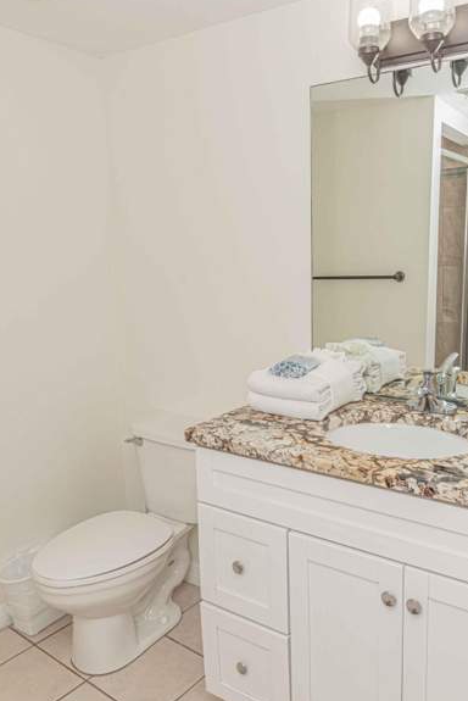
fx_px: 584
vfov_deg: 61.9
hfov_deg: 43.4
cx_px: 282
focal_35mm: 30
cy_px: 332
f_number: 7.1
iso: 400
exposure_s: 1/160
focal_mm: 24
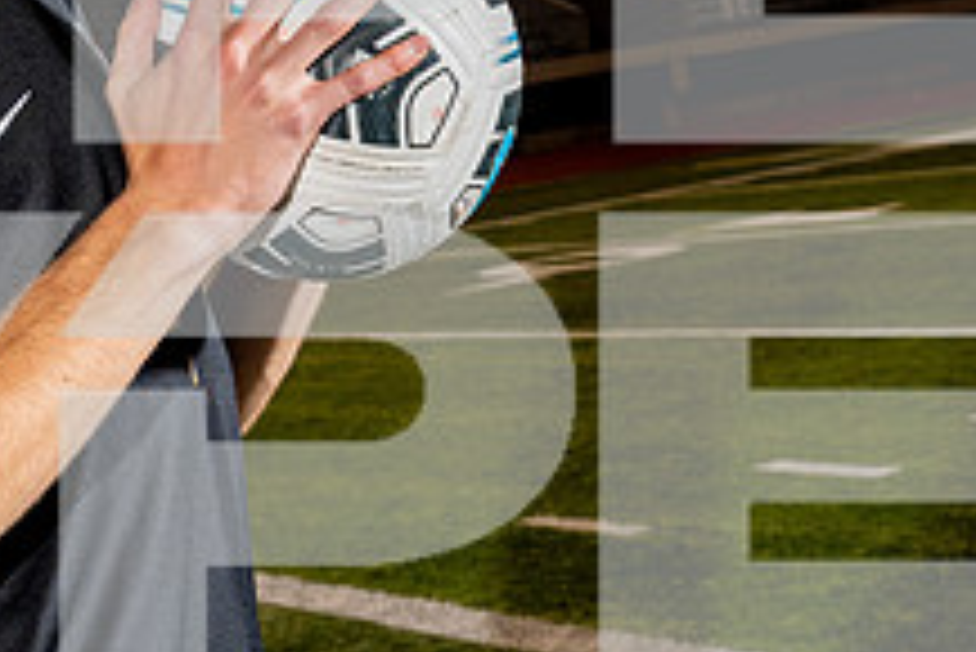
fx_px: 2686
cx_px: -13
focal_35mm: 99
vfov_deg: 13.5
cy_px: -92
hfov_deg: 19.9
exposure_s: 1/250
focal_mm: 37
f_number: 8
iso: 800
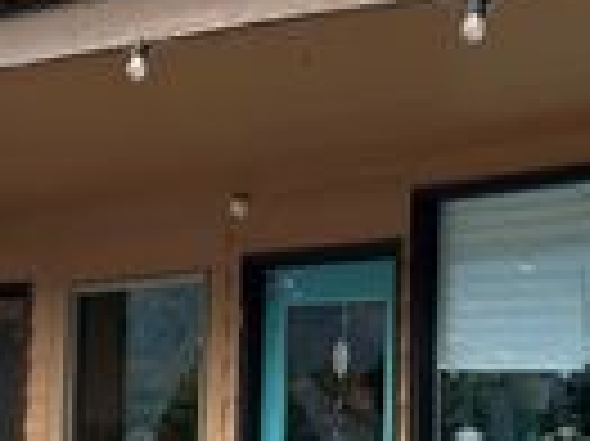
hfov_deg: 19.9
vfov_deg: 14.9
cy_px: 281
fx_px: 1686
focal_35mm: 99
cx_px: 297
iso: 50
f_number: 1.5
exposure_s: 1/1079
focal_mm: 5.7
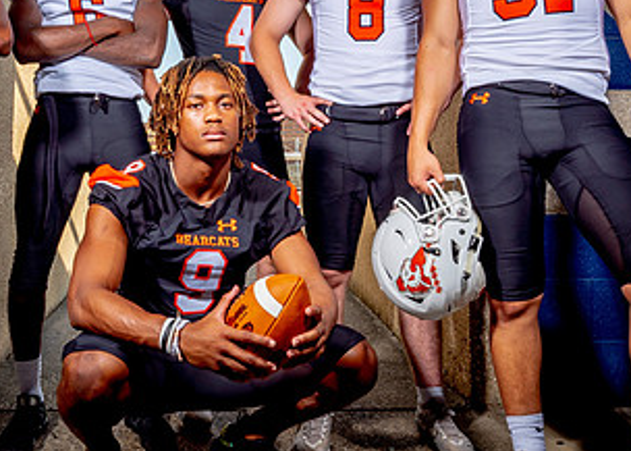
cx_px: 260
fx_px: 878
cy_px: 178
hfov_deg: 39.4
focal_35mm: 49
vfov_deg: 28.7
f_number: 11
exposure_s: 1/125
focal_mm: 24
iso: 100
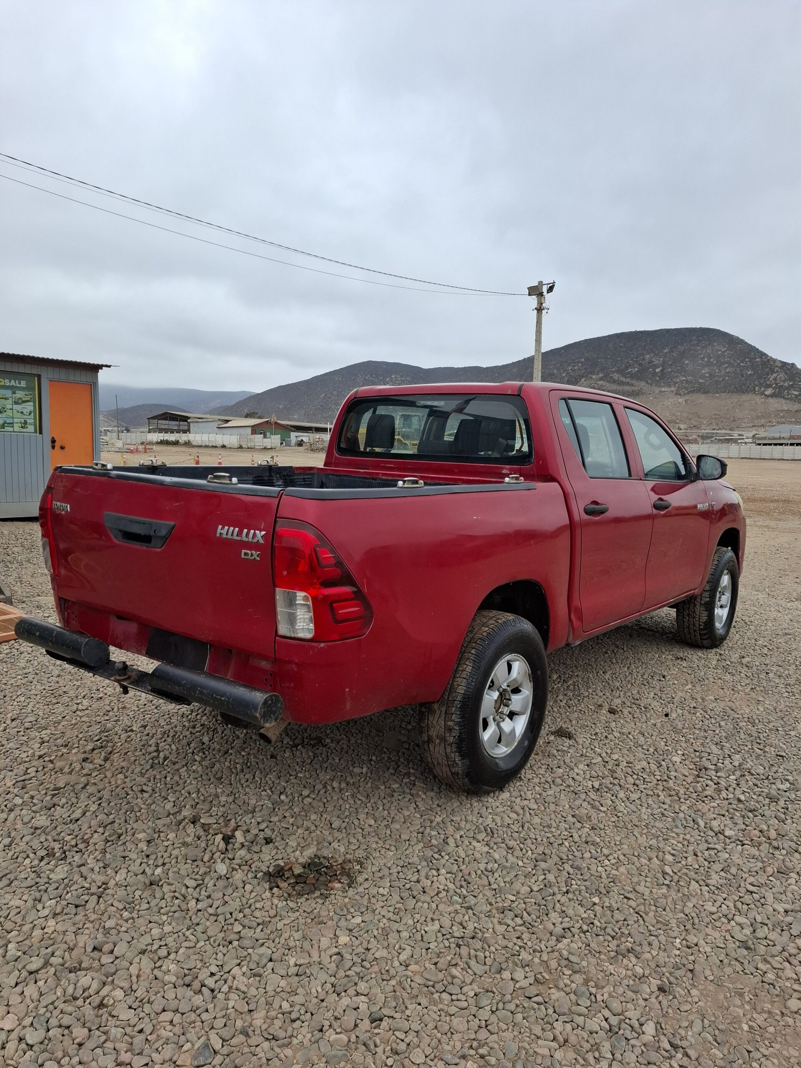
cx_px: 400
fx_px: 710
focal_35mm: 23
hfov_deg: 58.9
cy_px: 534
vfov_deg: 73.9
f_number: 1.8
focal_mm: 5.54
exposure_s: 1/861
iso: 50
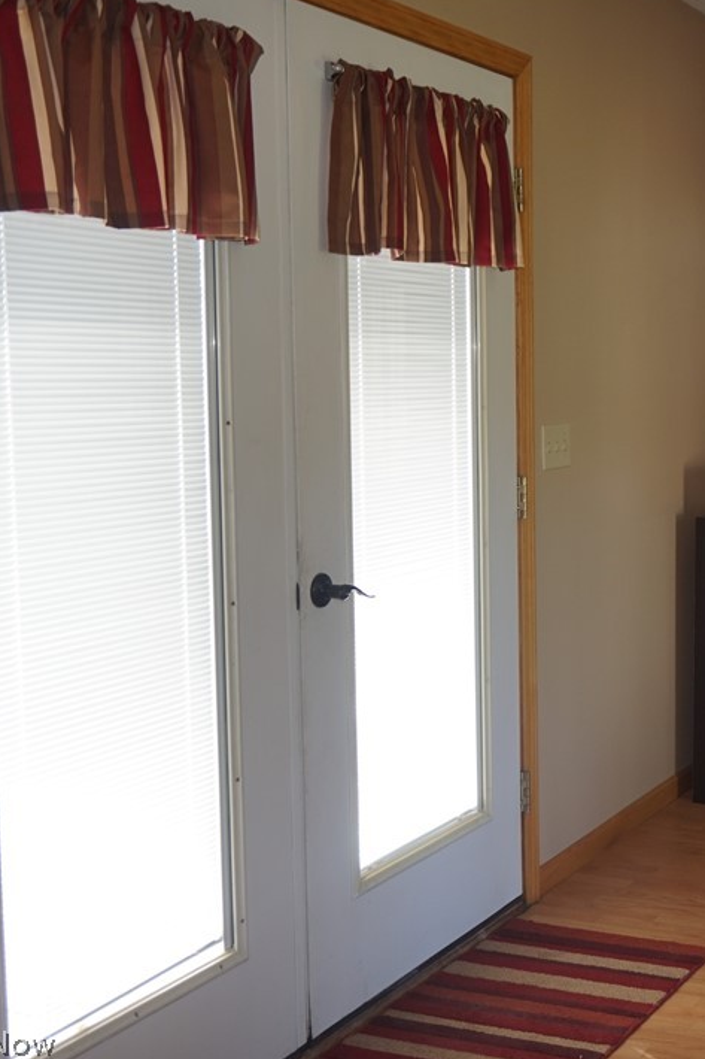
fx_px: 1551
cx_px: 713
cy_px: 527
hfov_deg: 24.4
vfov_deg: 37.7
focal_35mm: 53
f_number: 4
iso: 125
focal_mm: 23
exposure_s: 1/60
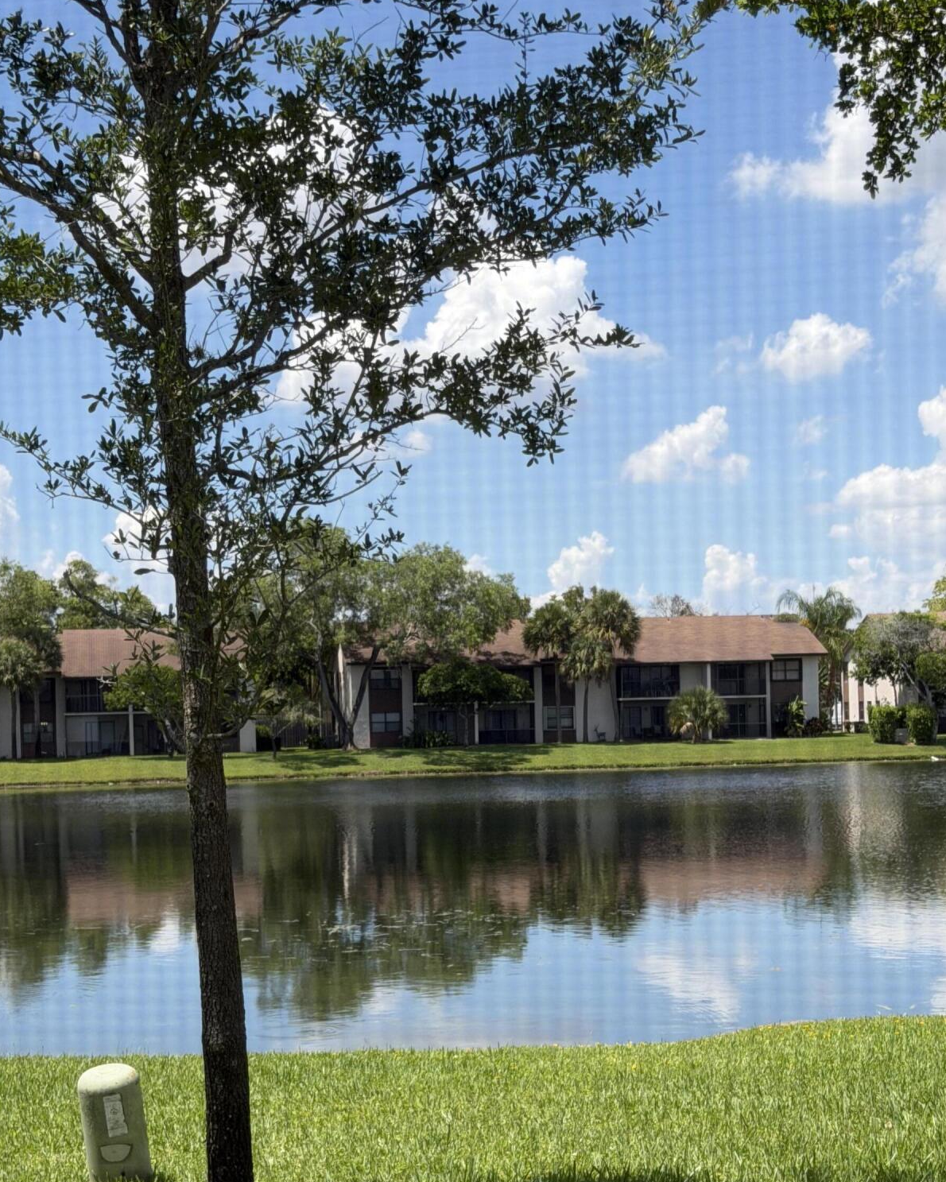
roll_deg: +1.4
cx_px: 477
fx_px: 2204
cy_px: 749
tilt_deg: -1.1
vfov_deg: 29.9
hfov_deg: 24.2
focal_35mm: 63
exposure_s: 1/2976
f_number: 1.78
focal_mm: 6.76
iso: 64
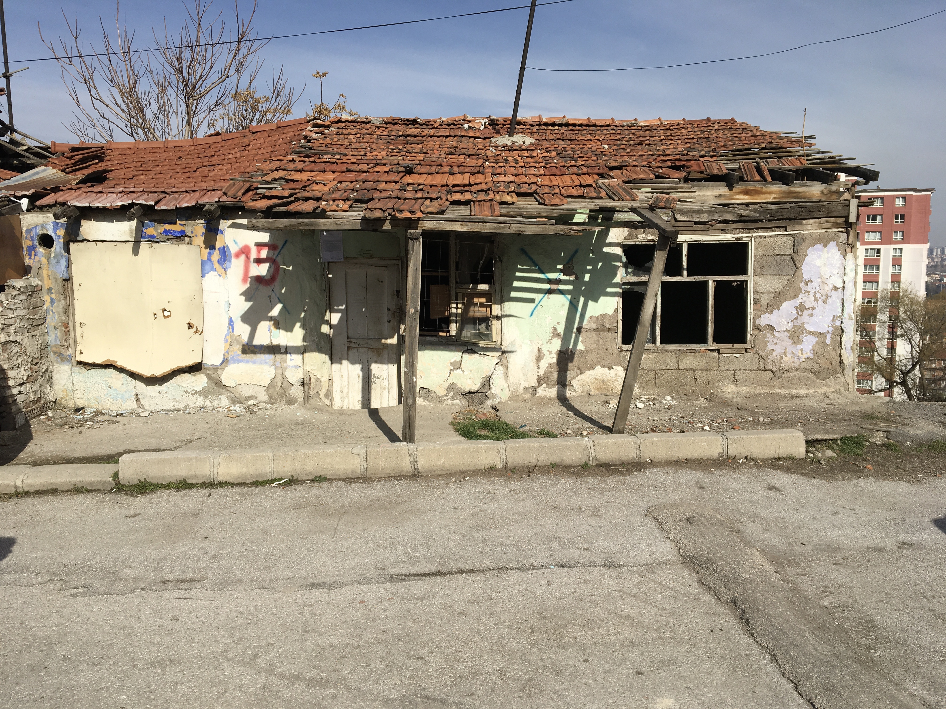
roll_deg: +0.7
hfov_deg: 61.7
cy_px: 354
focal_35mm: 29
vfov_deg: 48.2
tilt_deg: -6.4
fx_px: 793
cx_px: 473
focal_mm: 4.15
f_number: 2.2
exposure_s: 1/2849
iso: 25
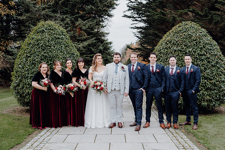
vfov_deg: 35.1
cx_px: 112
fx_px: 238
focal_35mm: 38
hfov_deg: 50.7
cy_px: 75
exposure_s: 1/200
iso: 5000
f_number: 5
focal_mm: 38
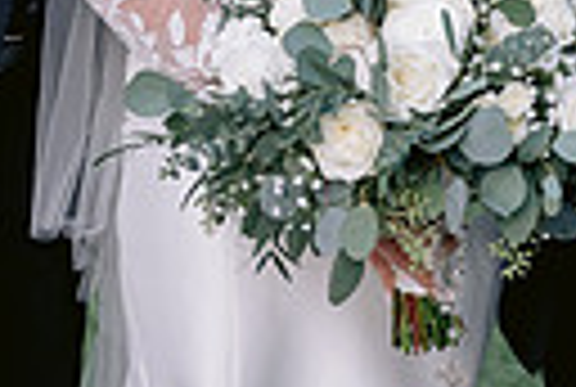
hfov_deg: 9.0
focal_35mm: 226
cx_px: 580
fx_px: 3624
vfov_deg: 6.0
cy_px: -254
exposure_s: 1/200
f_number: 3.5
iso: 800
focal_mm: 50
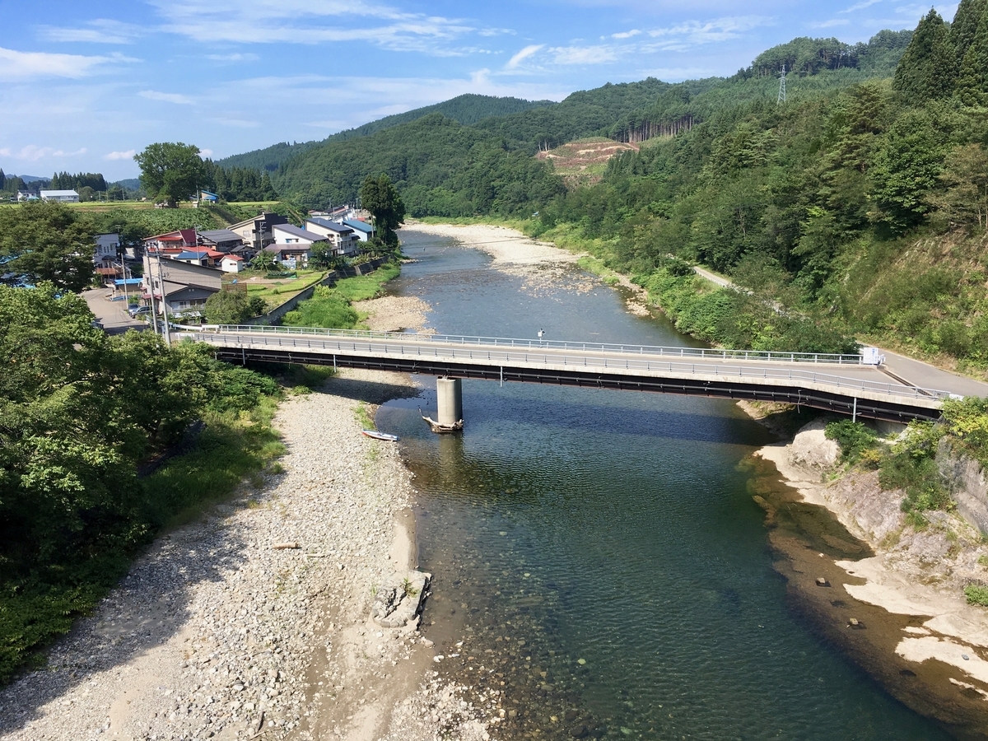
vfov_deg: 48.2
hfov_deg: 61.7
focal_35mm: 29
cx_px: 494
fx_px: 828
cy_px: 370
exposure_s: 1/1261
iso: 25
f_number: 2.2
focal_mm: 4.15
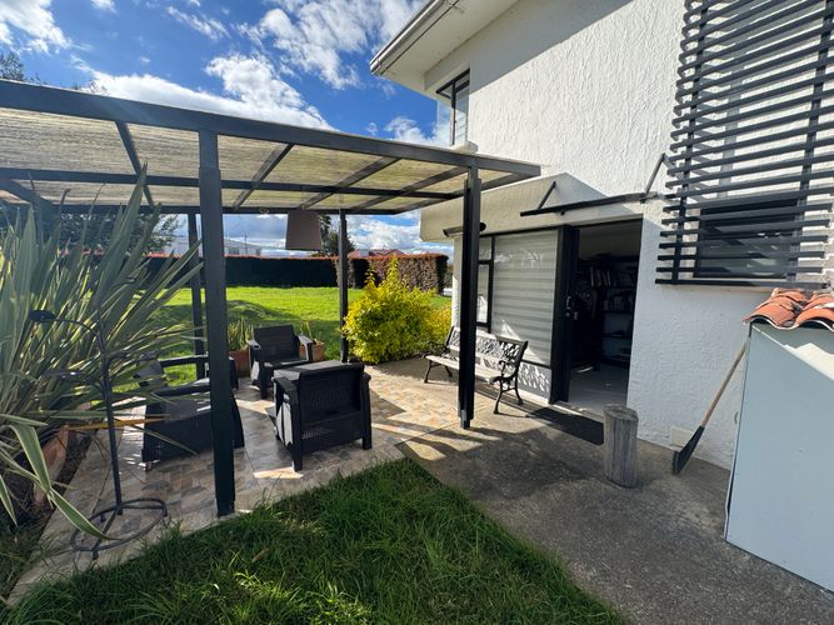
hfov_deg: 102.1
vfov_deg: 85.7
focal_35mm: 14
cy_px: 312
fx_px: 337
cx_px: 417
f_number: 2.2
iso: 50
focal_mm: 2.22
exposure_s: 1/1006
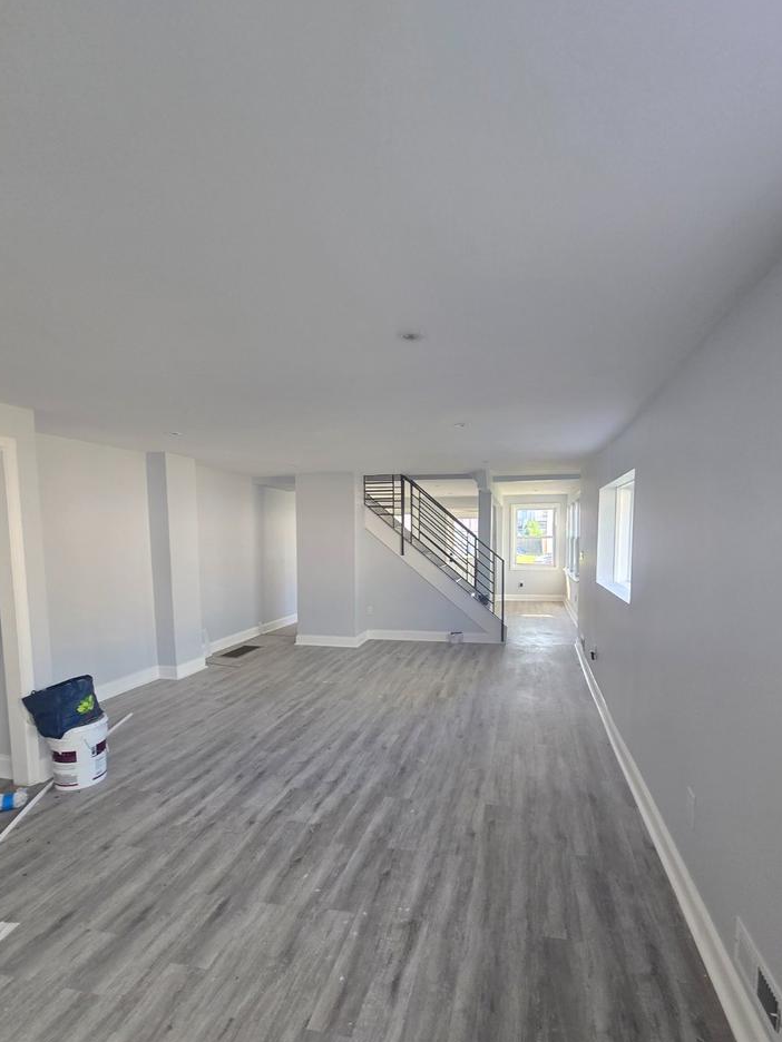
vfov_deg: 97.8
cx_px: 424
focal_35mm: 15
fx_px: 452
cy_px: 579
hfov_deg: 81.6
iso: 80
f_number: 2.2
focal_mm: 2.2
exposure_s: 1/60
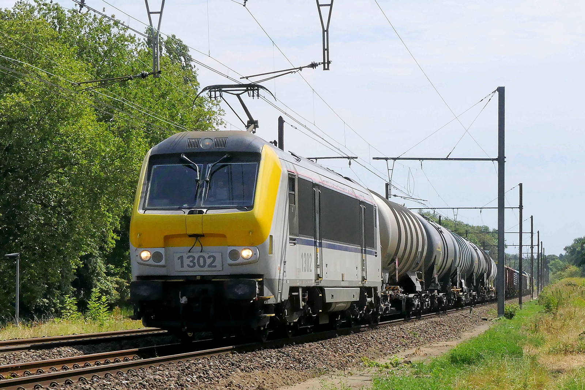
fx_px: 1088
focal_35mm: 67
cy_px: 195
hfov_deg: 30.1
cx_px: 292
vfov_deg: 20.3
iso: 640
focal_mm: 24.6
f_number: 11
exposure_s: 1/800
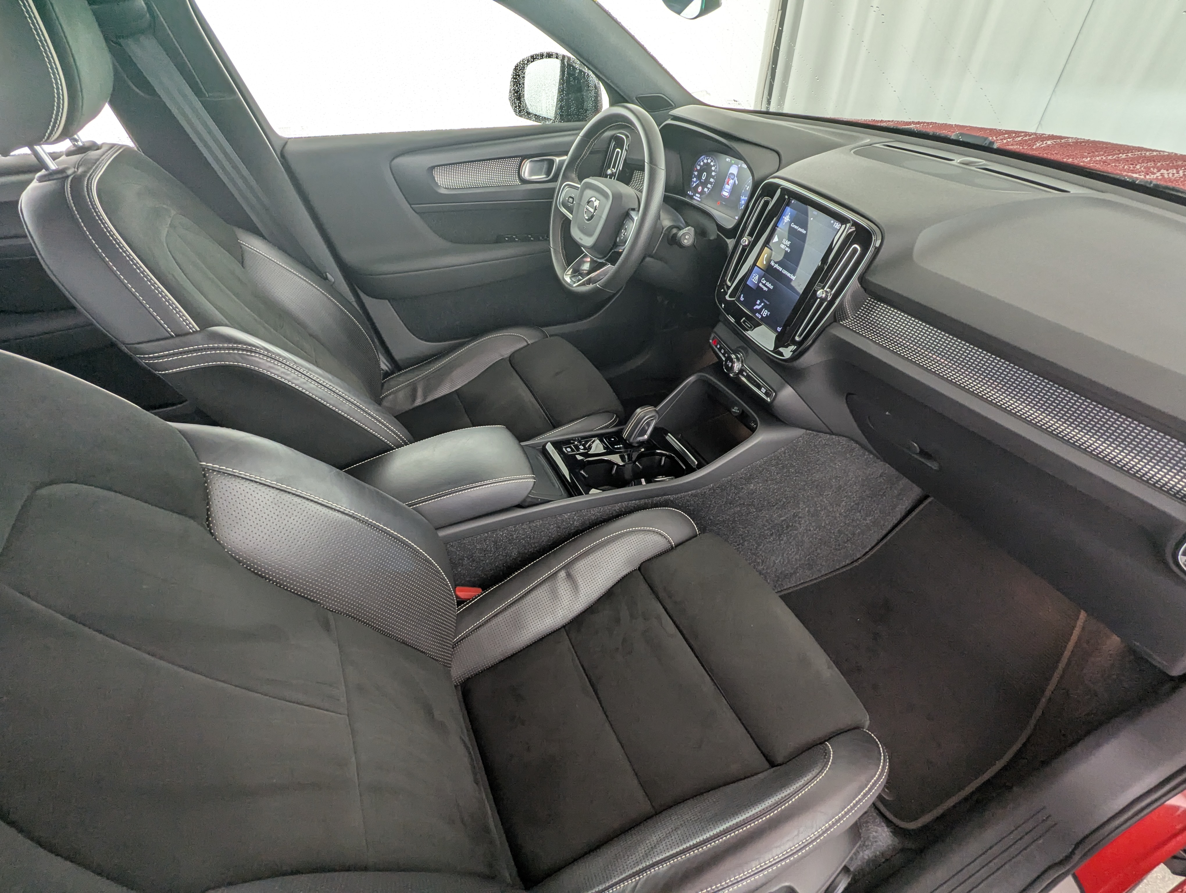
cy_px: 446
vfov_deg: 78.2
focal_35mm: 16
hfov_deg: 94.4
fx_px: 549
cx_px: 593
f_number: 2.2
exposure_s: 1/35.3
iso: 62
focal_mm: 2.35
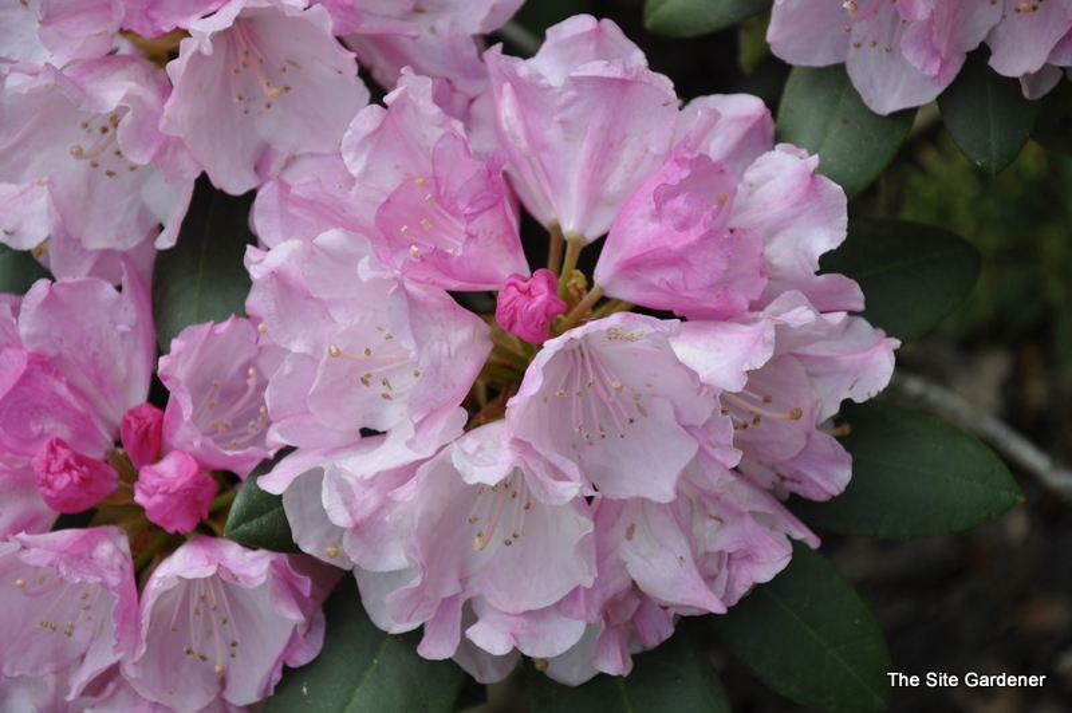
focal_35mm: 128
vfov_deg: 10.7
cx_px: 536
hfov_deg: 16.1
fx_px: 3793
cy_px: 356
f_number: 6.7
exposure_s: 1/180
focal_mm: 85
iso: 200
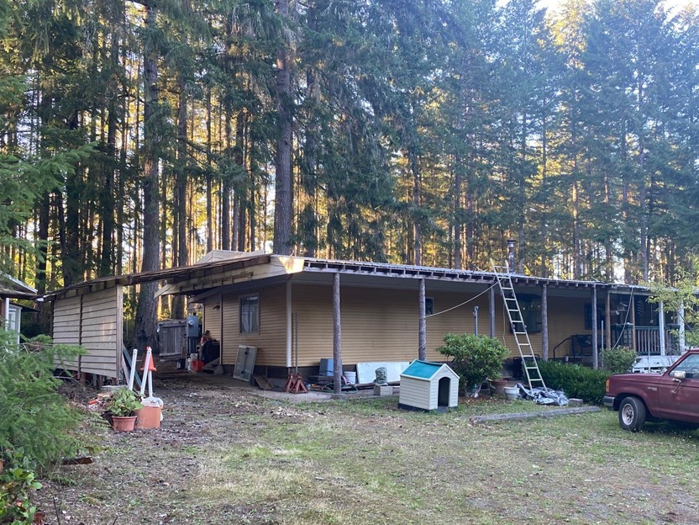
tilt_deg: +2.8
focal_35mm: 32
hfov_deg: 56.4
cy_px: 314
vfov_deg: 43.9
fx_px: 646
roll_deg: +0.3
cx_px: 414
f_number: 1.8
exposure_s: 1/106
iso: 125
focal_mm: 4.25
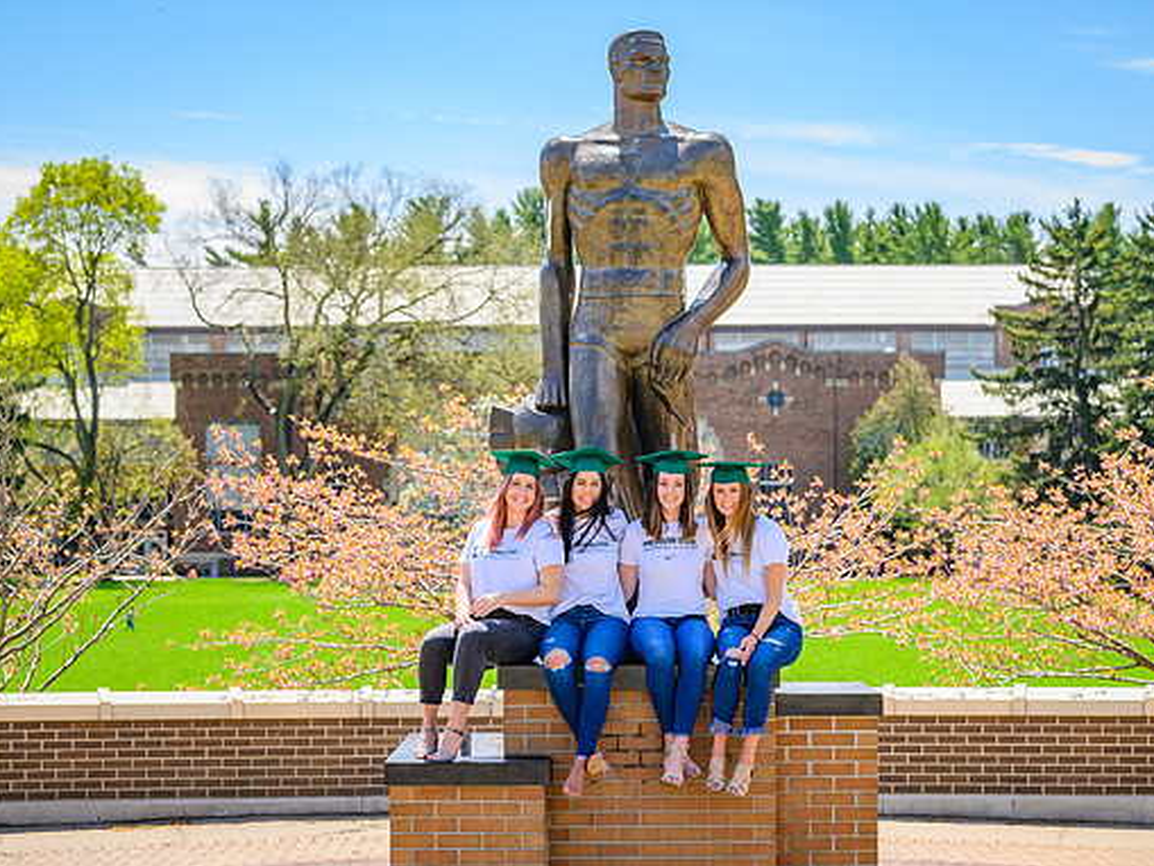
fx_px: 3034
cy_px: 415
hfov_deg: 21.5
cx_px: 646
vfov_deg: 16.2
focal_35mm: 91
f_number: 5.6
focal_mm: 78
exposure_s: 1/1000
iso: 400
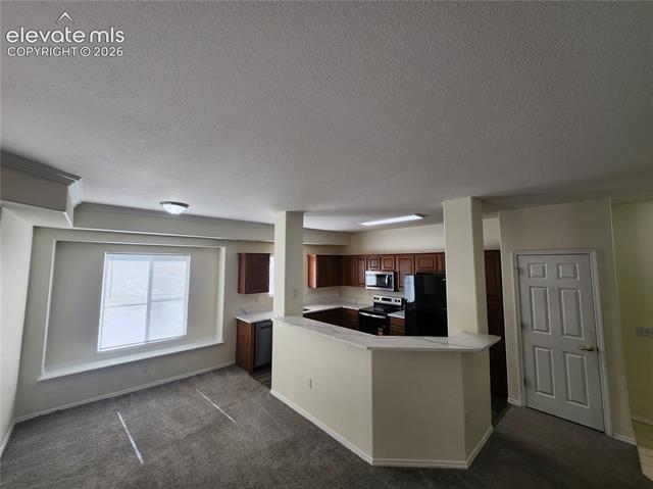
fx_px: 245
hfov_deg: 106.2
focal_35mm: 13
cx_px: 326
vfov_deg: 89.8
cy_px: 244
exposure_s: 1/120
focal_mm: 1.74
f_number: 2.2
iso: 50
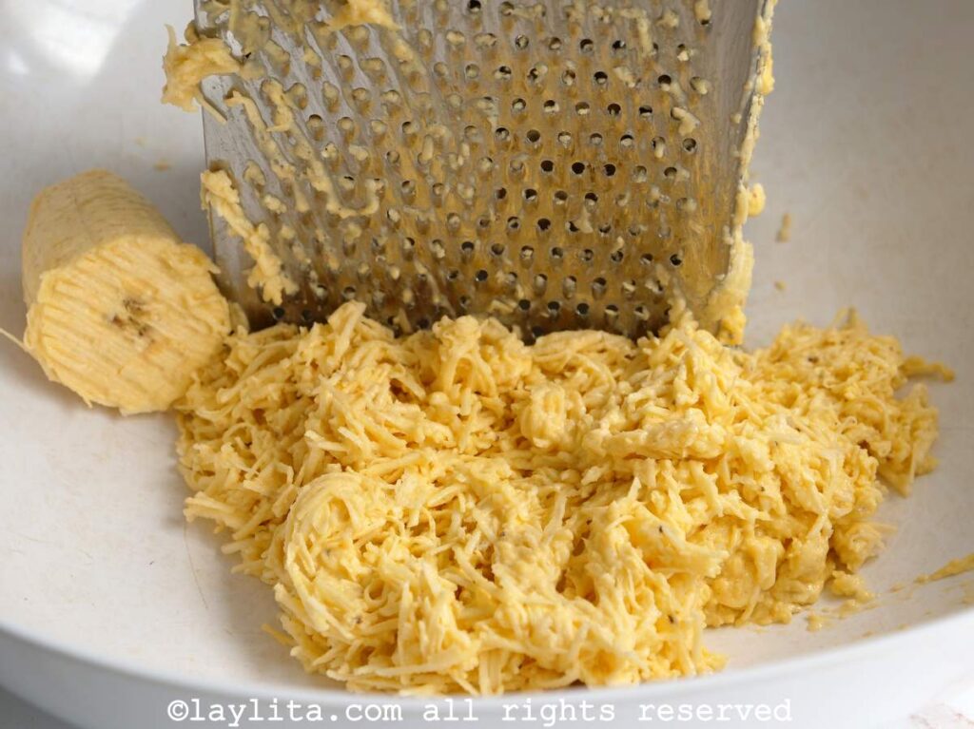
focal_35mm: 72
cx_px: 487
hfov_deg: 27.0
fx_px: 2025
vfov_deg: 20.4
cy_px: 364
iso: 200
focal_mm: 36
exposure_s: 1/100
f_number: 5
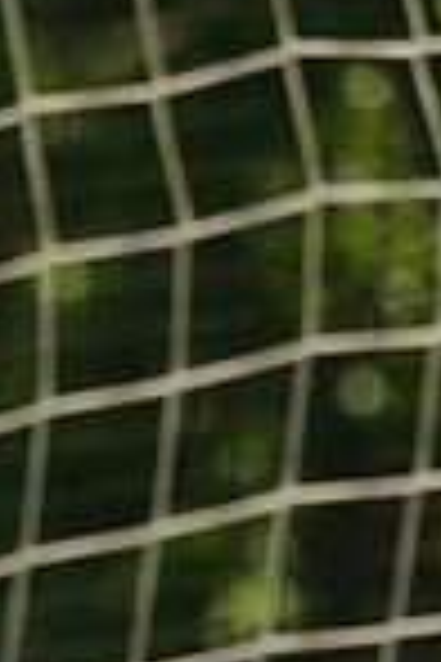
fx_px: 28938
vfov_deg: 1.3
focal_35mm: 1575
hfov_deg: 0.9
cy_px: 1234
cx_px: -342
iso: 200
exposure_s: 1/250
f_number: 13
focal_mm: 400
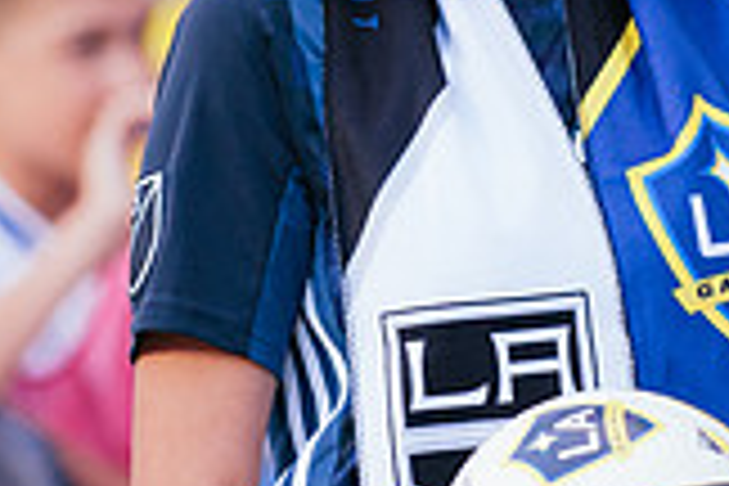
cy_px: 50
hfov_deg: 3.4
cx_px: 531
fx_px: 12331
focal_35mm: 609
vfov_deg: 2.3
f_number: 2.8
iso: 1600
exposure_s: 1/800
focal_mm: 170
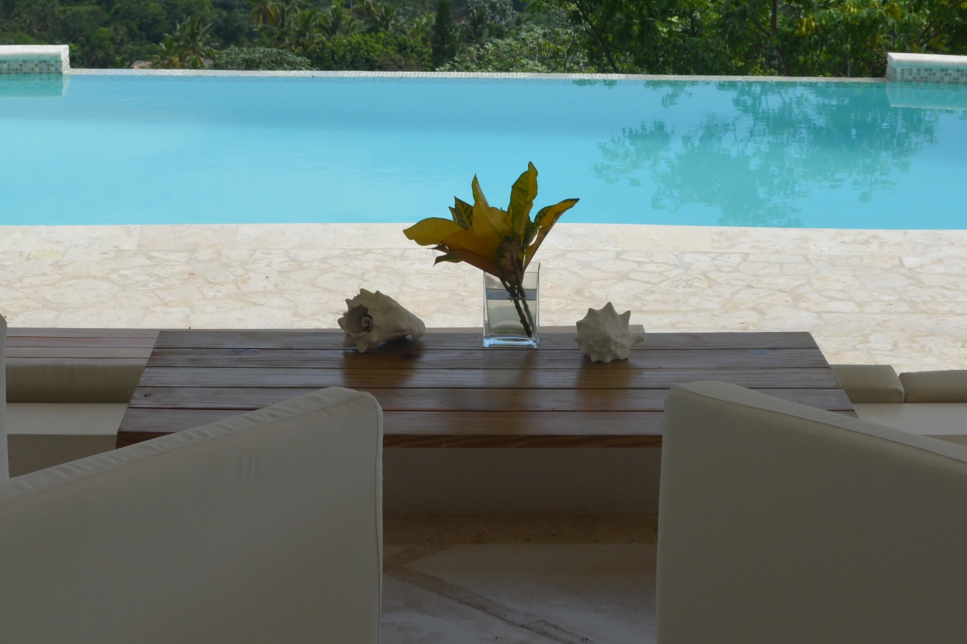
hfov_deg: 24.8
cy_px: 214
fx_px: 2202
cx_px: 502
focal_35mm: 82
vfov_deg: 16.6
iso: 100
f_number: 9
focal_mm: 20
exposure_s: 1/320
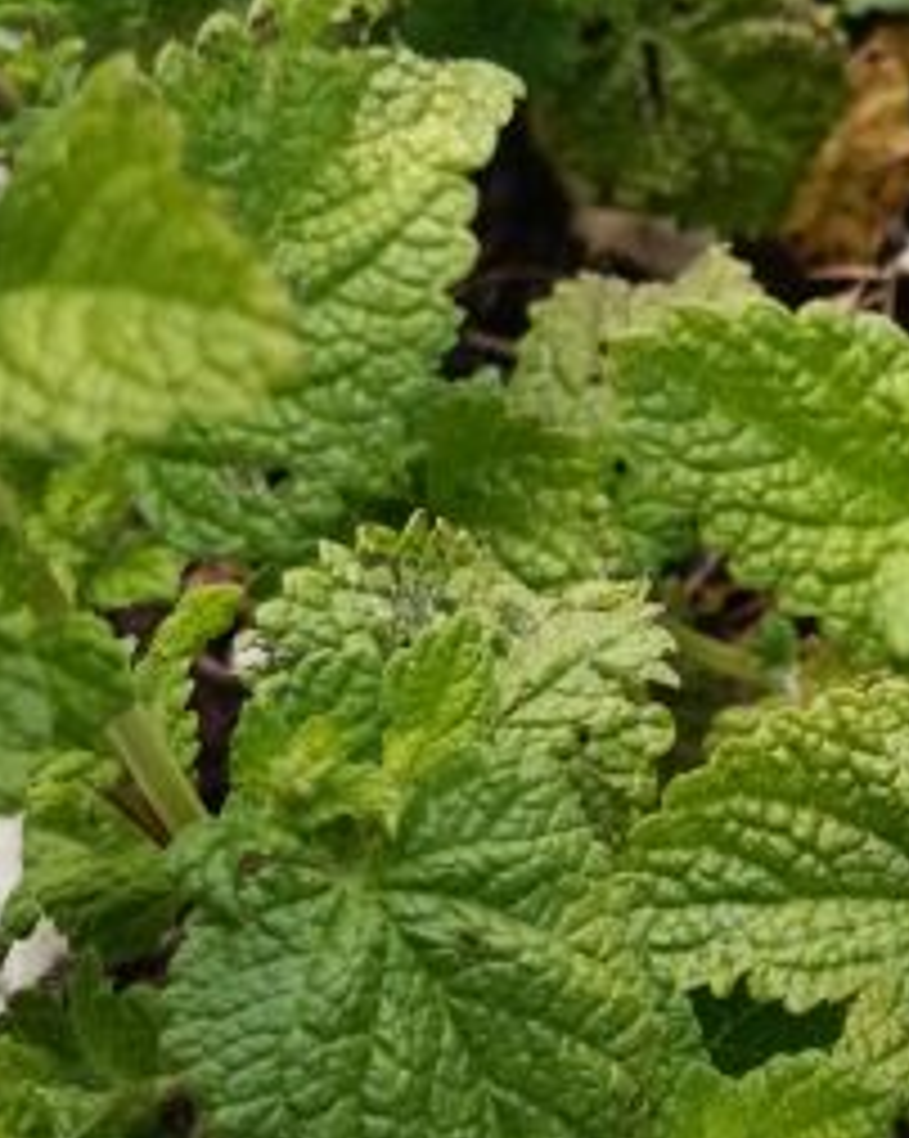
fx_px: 4848
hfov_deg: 10.6
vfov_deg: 13.4
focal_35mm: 144
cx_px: 958
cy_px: 520
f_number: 1.7
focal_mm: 5.24
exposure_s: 1/118
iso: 50
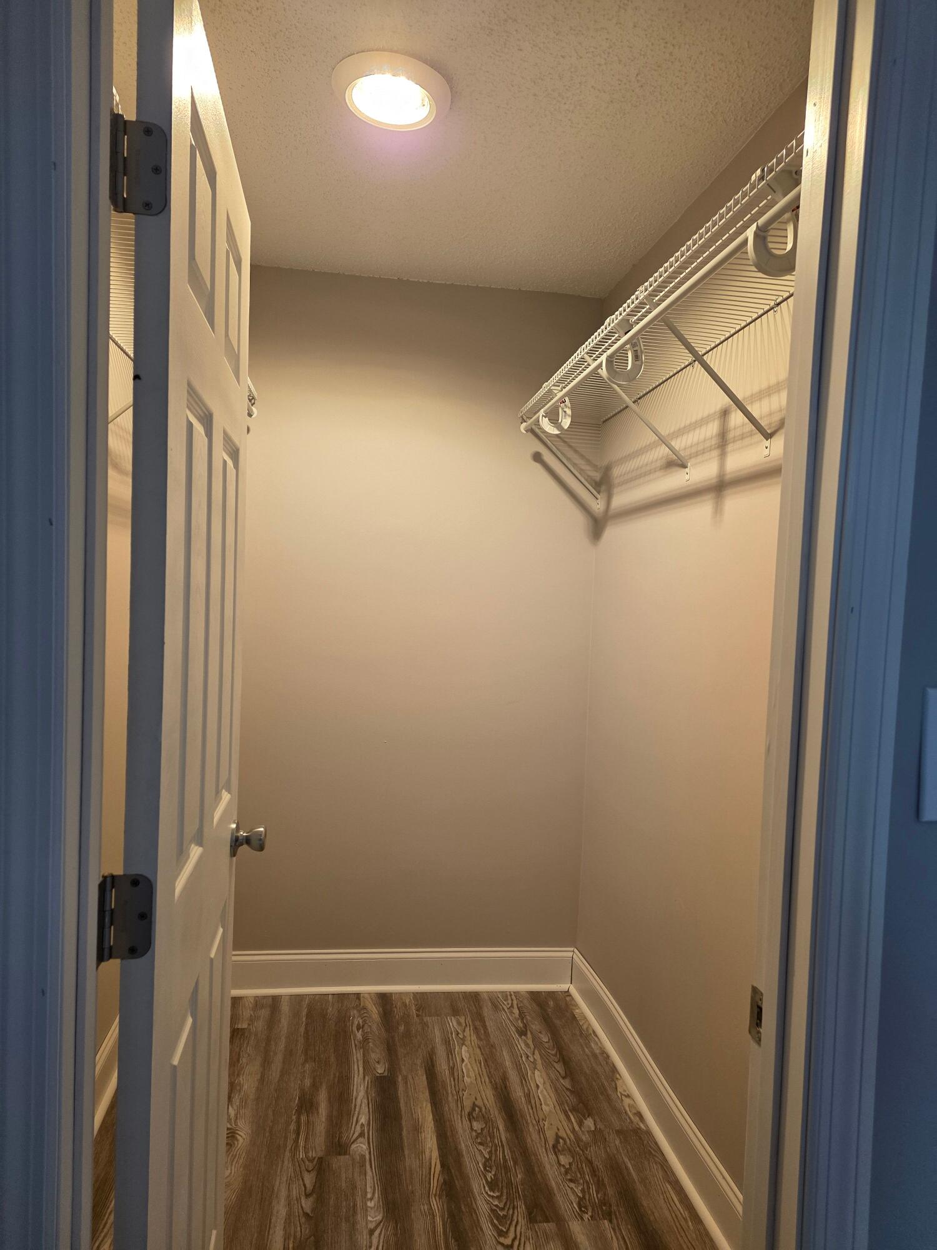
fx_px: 830
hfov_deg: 58.9
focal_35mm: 23
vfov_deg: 73.9
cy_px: 625
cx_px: 468
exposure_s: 1/120
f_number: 1.7
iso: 200
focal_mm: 6.25
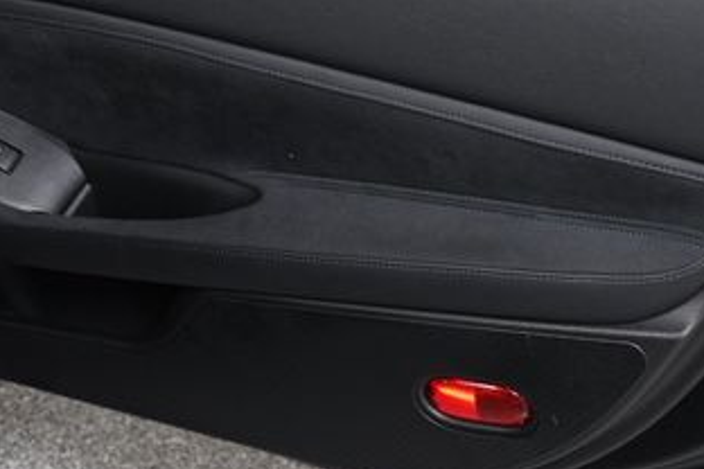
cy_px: 81
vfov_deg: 16.5
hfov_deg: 24.7
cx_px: 284
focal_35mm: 82
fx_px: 1603
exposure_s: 1/160
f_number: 5.6
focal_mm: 27
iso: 100
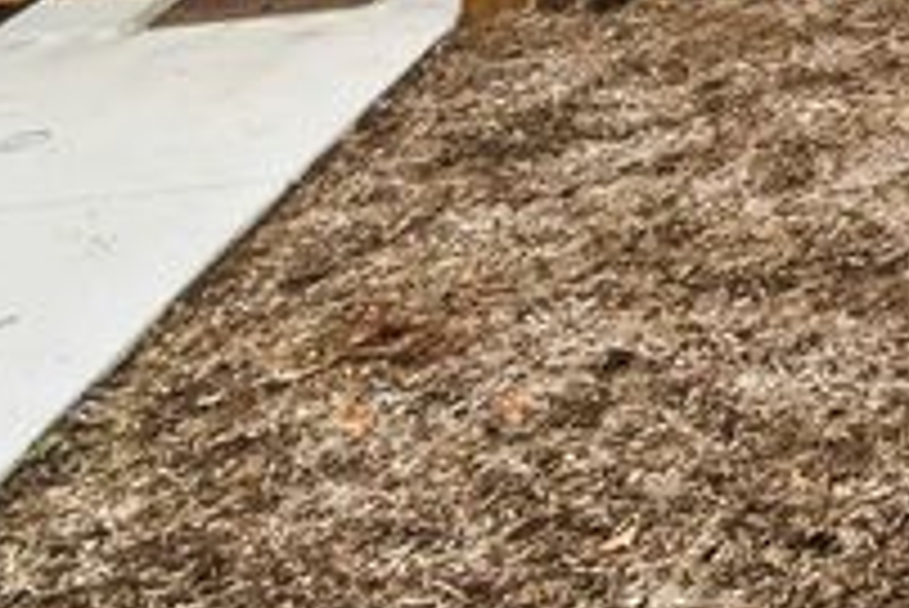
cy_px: -687
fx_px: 1920
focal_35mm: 76
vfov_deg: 14.3
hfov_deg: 17.3
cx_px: 1917
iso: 125
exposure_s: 1/25
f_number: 8
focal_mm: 10
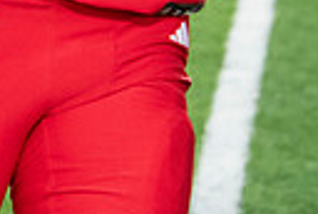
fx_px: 3683
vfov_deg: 3.3
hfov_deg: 4.9
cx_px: -72
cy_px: -208
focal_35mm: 416
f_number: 5.6
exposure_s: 1/500
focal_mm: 92
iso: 8000
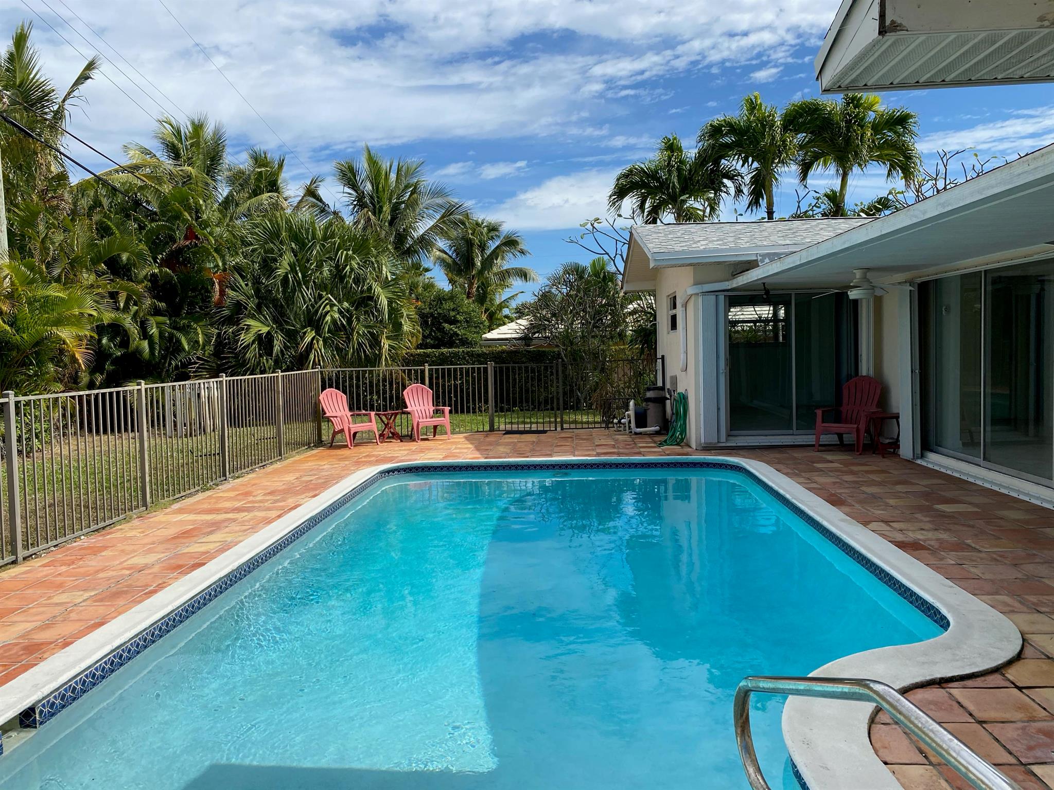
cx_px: 527
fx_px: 792
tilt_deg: -3.2
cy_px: 395
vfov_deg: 53.1
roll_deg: +1.6
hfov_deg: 67.3
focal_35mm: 26
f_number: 1.8
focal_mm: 4.25
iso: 32
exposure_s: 1/3984
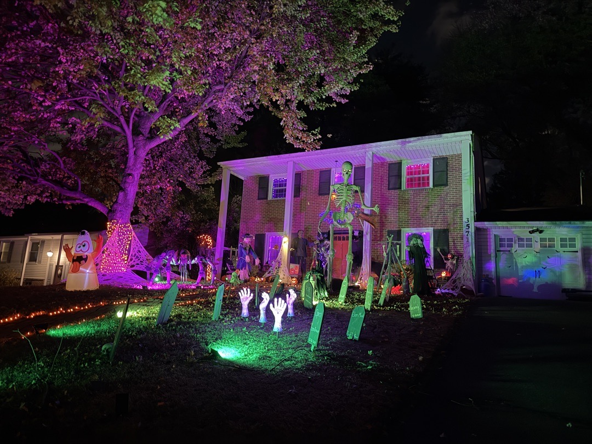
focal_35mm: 24
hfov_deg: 71.6
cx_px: 296
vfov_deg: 56.8
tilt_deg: +9.3
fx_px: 410
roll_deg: -3.3
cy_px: 222
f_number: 1.78
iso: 1000
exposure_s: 1/12
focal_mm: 6.76
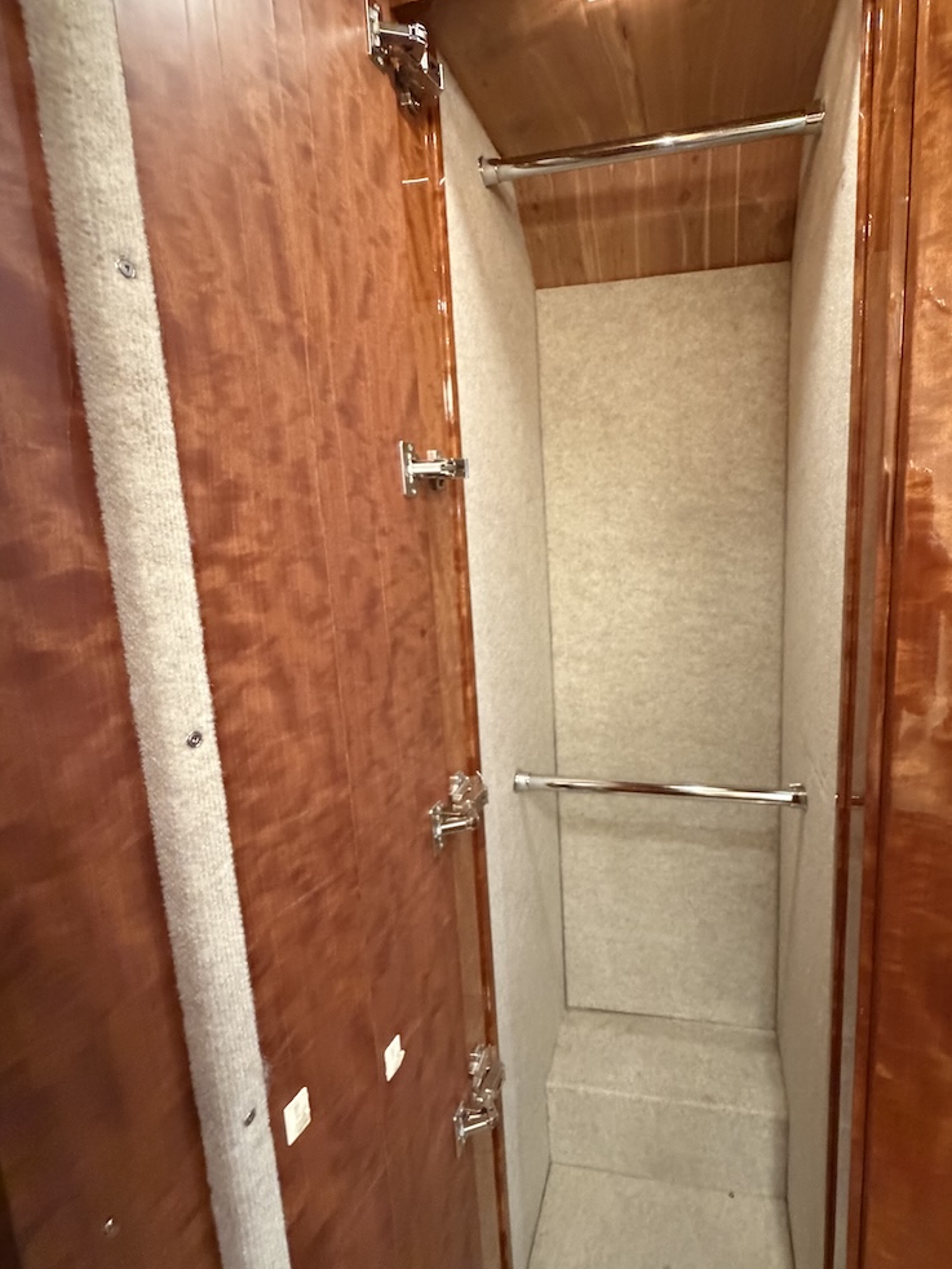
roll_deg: +0.7
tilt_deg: -10.4
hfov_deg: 68.2
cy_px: 626
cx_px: 558
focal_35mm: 19
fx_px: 696
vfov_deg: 84.6
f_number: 2.2
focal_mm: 2.22
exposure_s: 1/60
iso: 1000
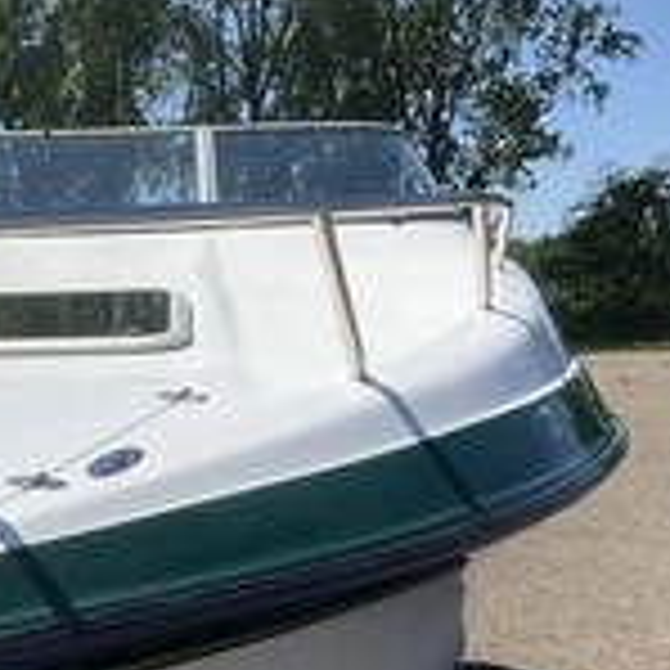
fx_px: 1511
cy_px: 517
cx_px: 58
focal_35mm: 69
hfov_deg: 24.3
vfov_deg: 24.7
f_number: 1.8
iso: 25
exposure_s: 1/2227
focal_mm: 3
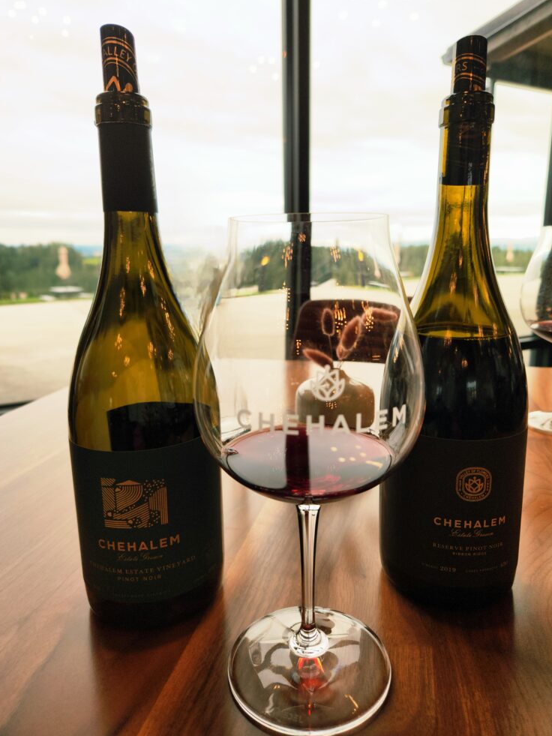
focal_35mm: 24
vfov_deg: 71.6
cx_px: 282
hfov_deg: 56.8
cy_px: 358
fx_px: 510
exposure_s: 1/120
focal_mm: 5.4
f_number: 1.8
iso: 25
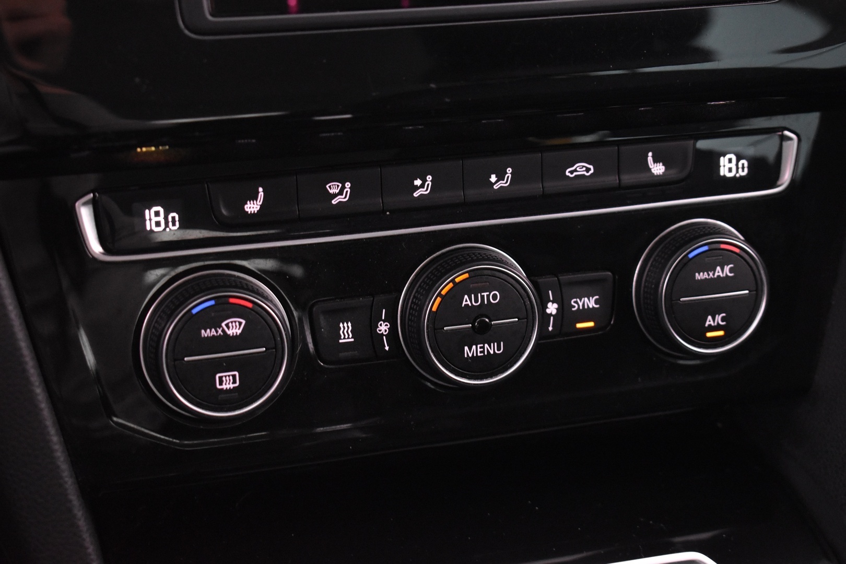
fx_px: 1692
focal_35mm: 72
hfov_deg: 28.1
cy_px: 282
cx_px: 423
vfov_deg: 18.9
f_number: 5.3
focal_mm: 48
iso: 3200
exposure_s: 1/10
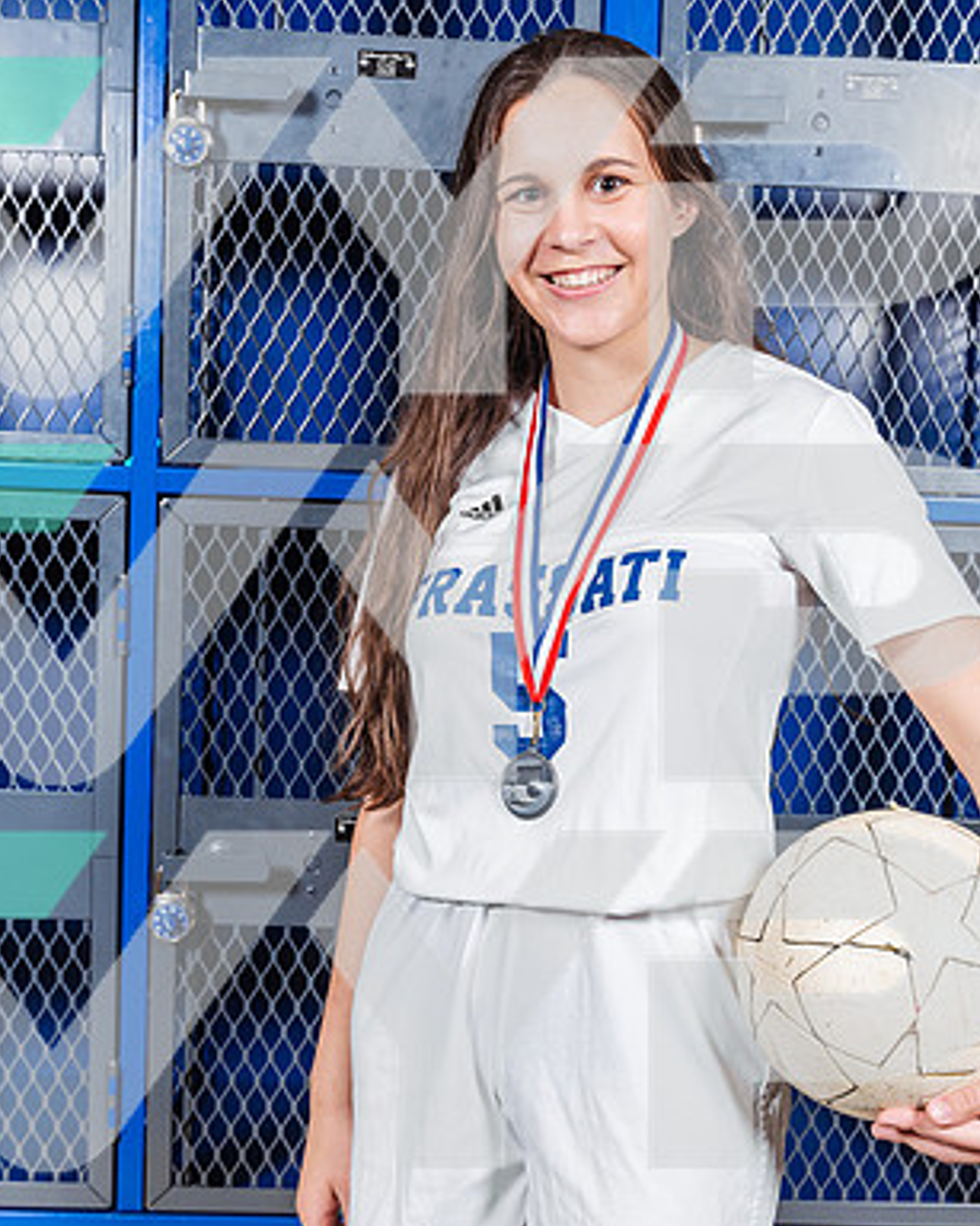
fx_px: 1850
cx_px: 597
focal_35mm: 51
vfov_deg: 36.7
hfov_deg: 29.6
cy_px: 615
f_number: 8
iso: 400
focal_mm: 36
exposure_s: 1/125
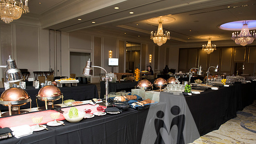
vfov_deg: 44.2
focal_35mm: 26
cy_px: 87
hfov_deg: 71.9
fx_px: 177
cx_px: 131
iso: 1250
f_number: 4.5
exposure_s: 1/80
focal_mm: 24
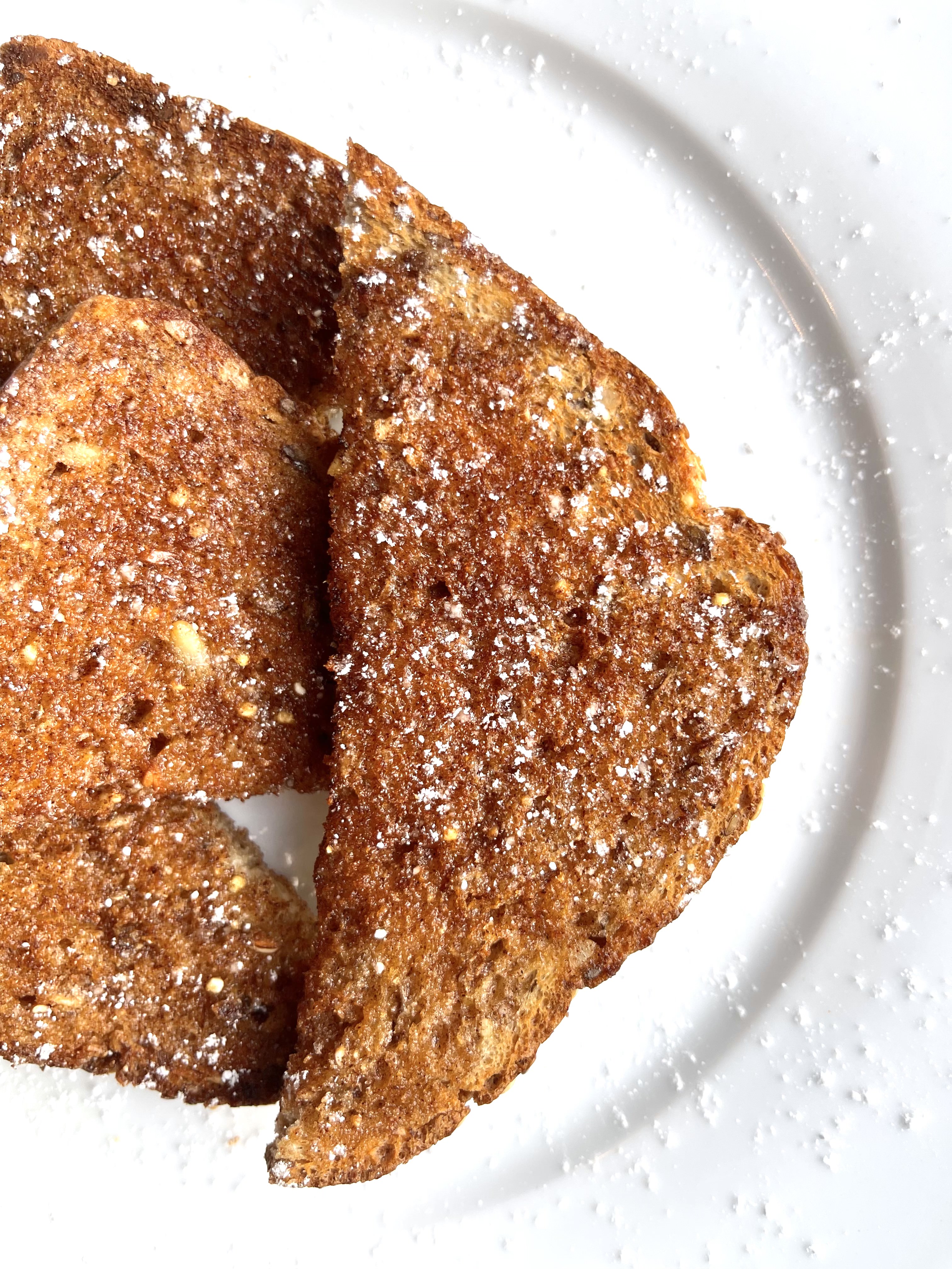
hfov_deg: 53.1
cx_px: 476
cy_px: 634
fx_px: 953
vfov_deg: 67.3
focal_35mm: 26
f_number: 1.6
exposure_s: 1/120
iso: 32
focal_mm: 5.1
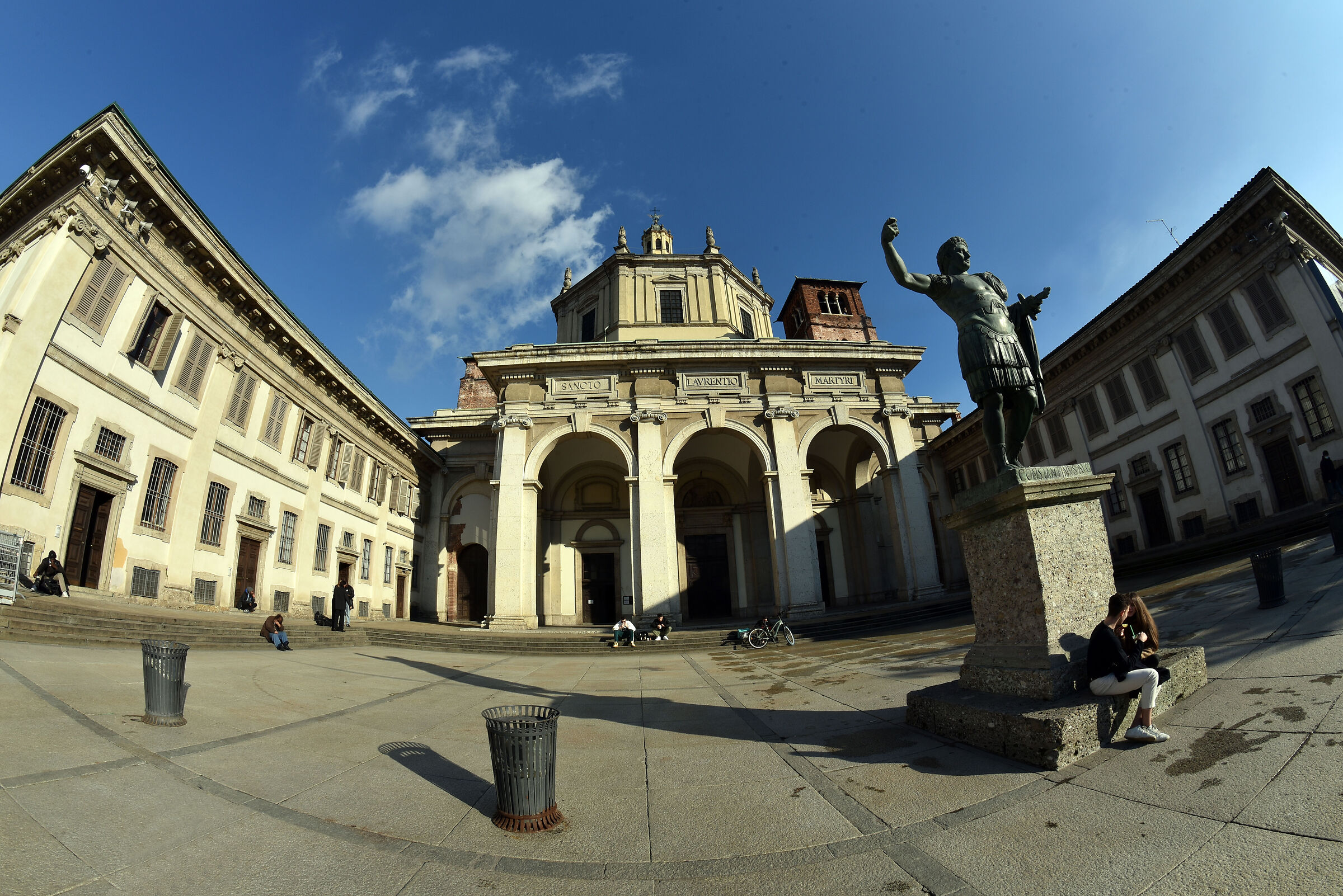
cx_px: 672
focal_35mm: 12
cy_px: 448
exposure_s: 1/80
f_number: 22
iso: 100
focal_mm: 12
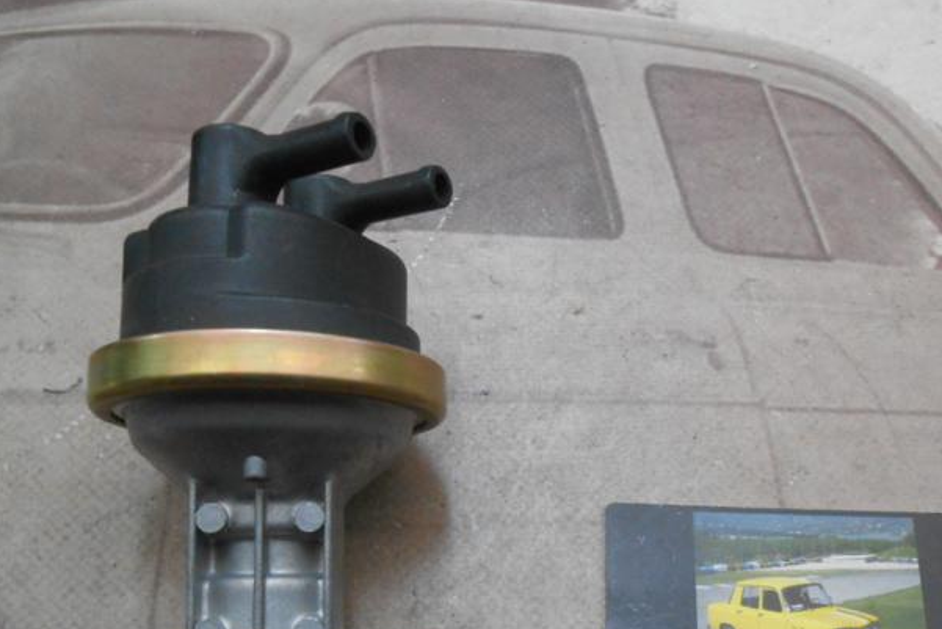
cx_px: 542
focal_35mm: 36
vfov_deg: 36.1
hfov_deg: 52.9
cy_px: 464
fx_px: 942
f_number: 3.5
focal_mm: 4.6
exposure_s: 1/25
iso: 400
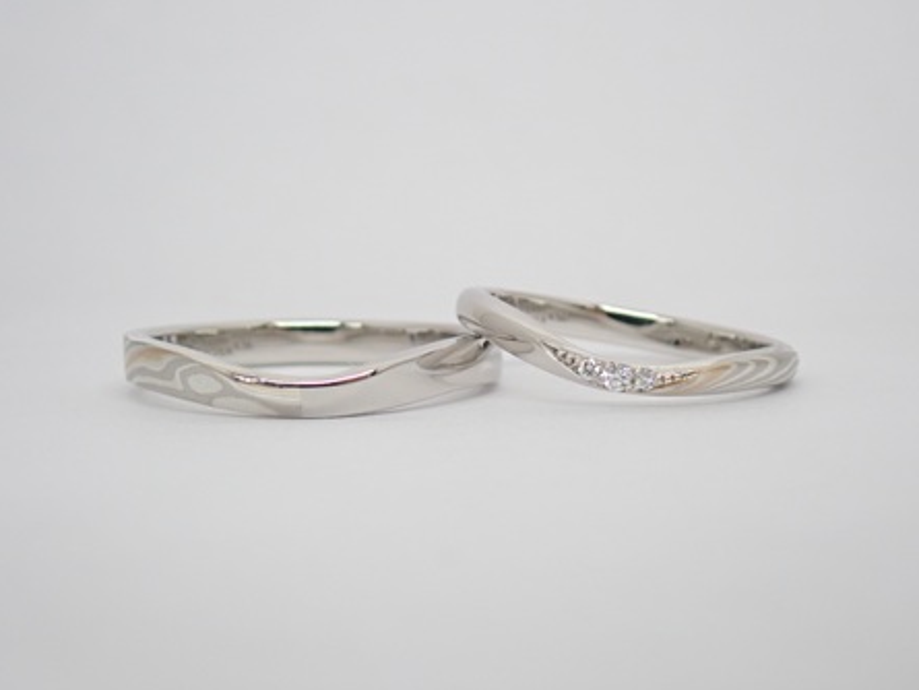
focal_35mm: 95
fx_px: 2523
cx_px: 458
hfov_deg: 20.6
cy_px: 346
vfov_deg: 15.6
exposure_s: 1/100
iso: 250
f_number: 4.7
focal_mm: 16.79
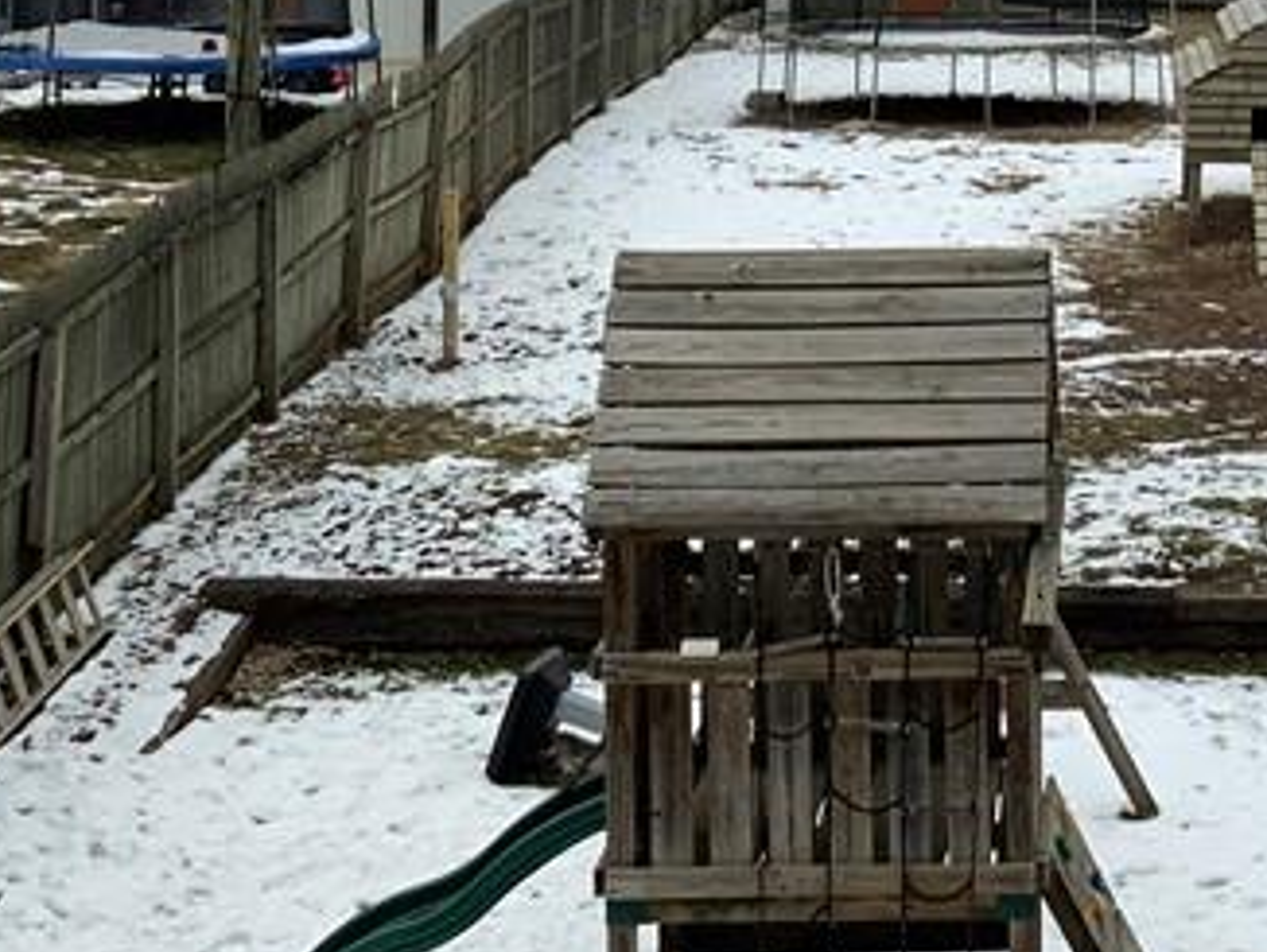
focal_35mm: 91
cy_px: -179
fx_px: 3333
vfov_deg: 15.7
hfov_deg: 20.8
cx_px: 1251
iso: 16
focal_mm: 3
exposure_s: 1/272
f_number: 1.8
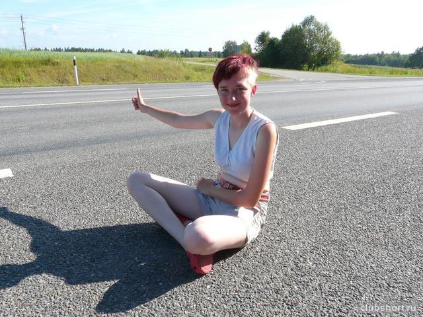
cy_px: 158
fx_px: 342
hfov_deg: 63.4
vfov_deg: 49.7
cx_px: 212
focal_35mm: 28
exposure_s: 1/250
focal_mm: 4.6
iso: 100
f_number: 5.6
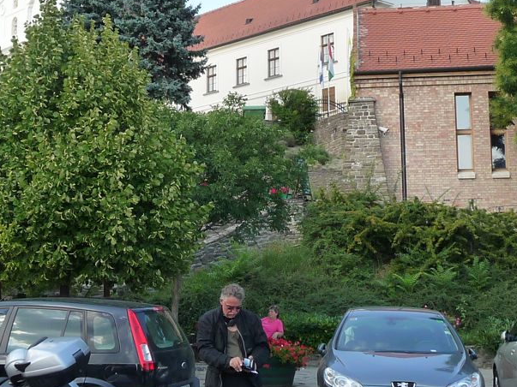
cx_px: 180
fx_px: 1015
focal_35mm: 68
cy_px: 137
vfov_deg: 21.5
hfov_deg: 28.4
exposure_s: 1/320
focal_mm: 5
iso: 160
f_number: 3.4
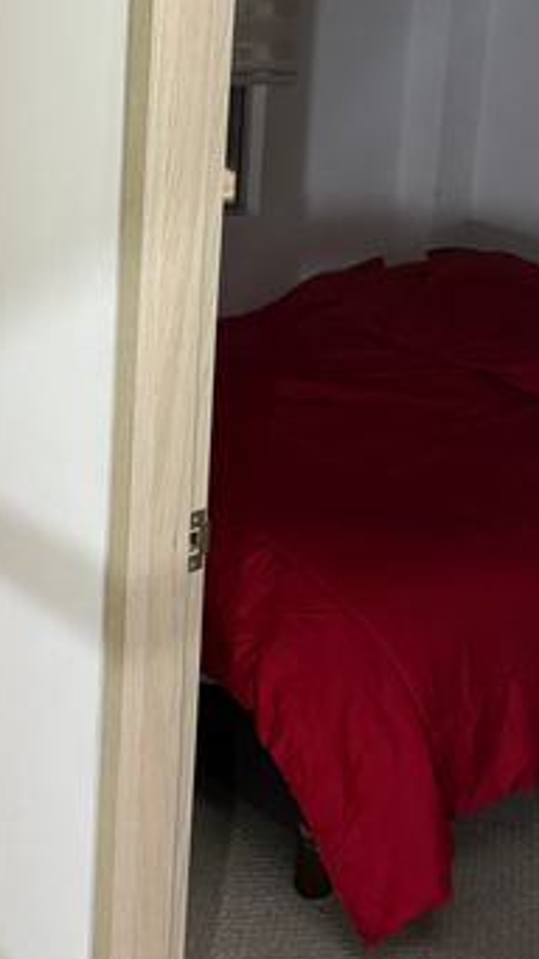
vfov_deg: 39.0
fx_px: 1298
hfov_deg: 23.1
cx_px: 101
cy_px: 186
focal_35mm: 51
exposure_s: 1/60
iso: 500
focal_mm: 6.76
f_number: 1.78
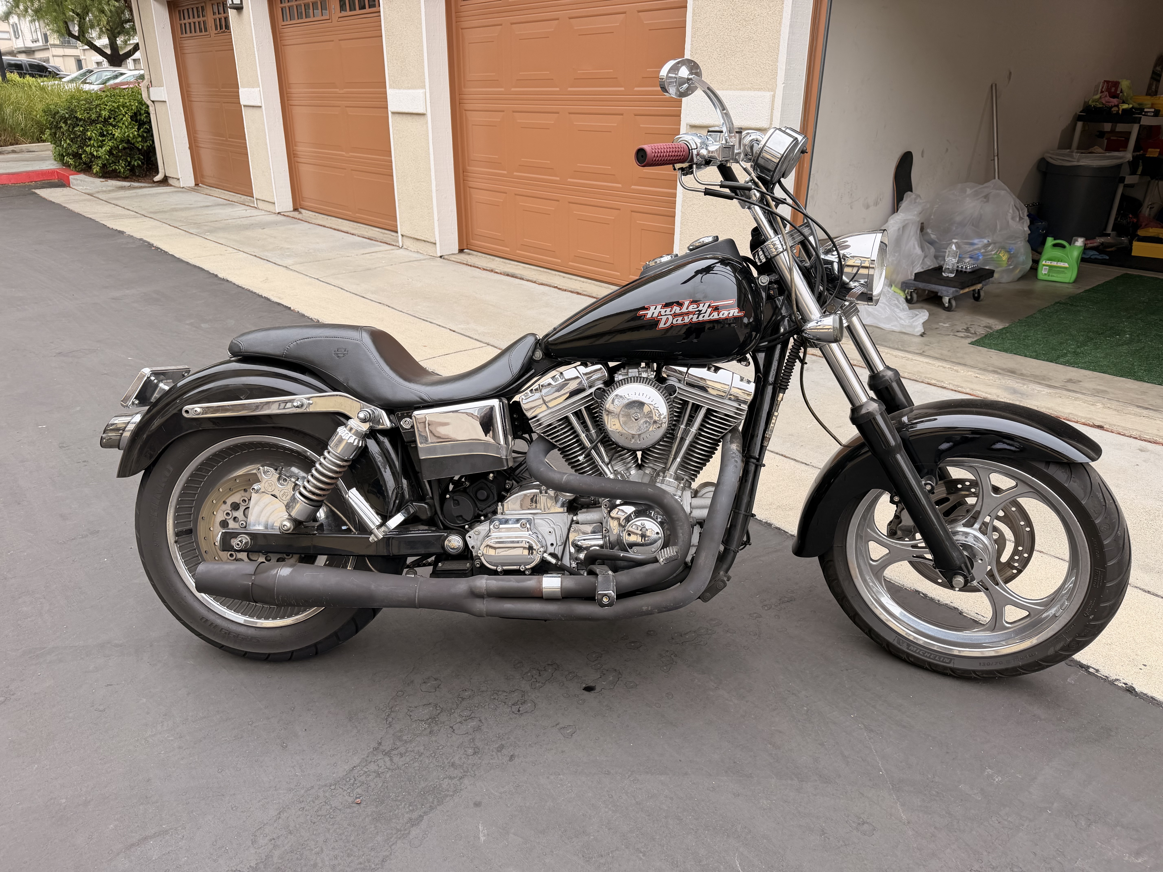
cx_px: 582
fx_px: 806
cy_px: 436
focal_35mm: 24
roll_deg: -1.4
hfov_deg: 71.6
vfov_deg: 56.8
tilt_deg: -23.1
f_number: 1.78
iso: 80
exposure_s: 1/389
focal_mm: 6.76
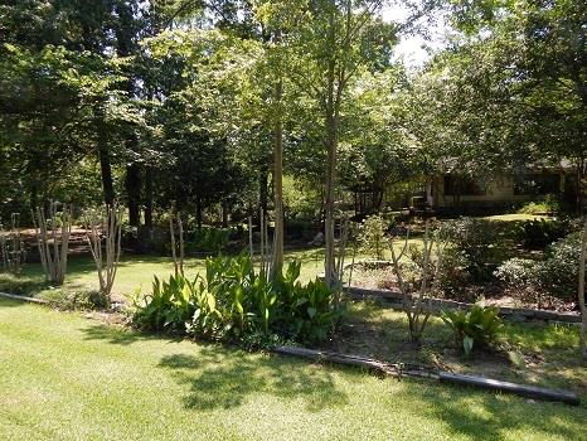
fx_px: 390
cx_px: 294
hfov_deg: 73.9
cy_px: 220
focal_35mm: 23
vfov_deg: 58.9
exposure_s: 1/500
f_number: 3
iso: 125
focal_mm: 4
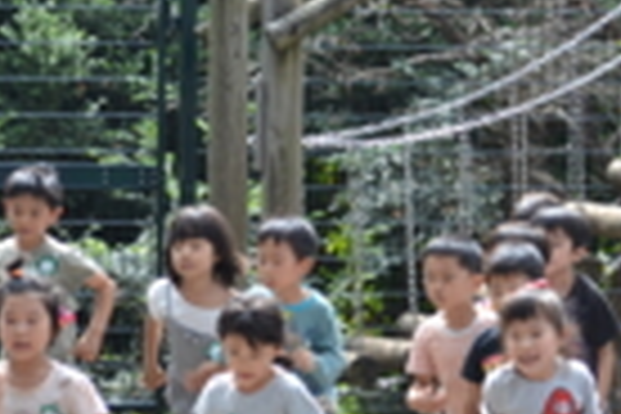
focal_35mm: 305
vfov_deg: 4.5
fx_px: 5261
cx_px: 626
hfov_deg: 6.7
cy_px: 335
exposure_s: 1/125
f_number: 5.6
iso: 100
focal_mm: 70
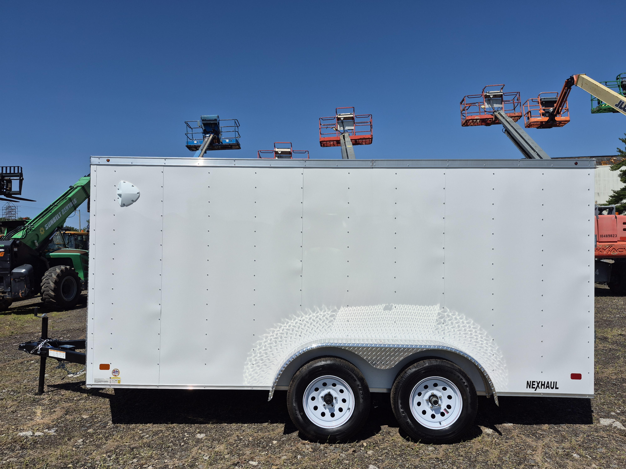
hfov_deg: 73.9
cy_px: 234
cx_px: 313
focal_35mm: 23
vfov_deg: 58.9
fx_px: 416
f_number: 1.8
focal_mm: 5.4
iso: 25
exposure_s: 1/4720
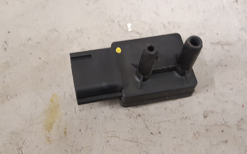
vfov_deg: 44.5
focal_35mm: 28
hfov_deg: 66.5
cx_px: 125
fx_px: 188
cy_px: 68
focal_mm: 3.93
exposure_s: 1/33
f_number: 1.7
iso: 250
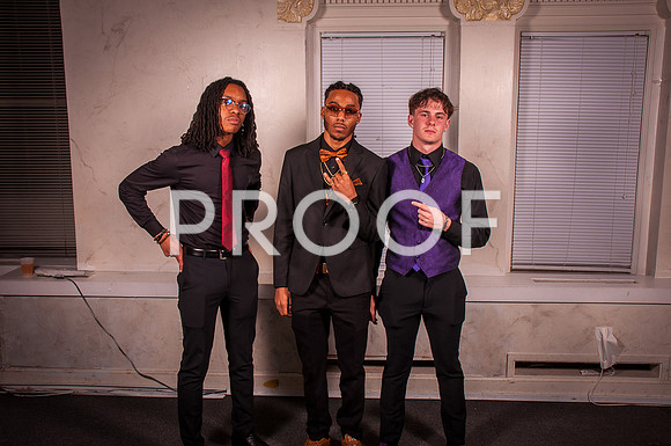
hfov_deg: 51.3
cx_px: 336
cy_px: 223
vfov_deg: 35.4
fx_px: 698
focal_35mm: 38
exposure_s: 1/125
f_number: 14
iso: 200
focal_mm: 25
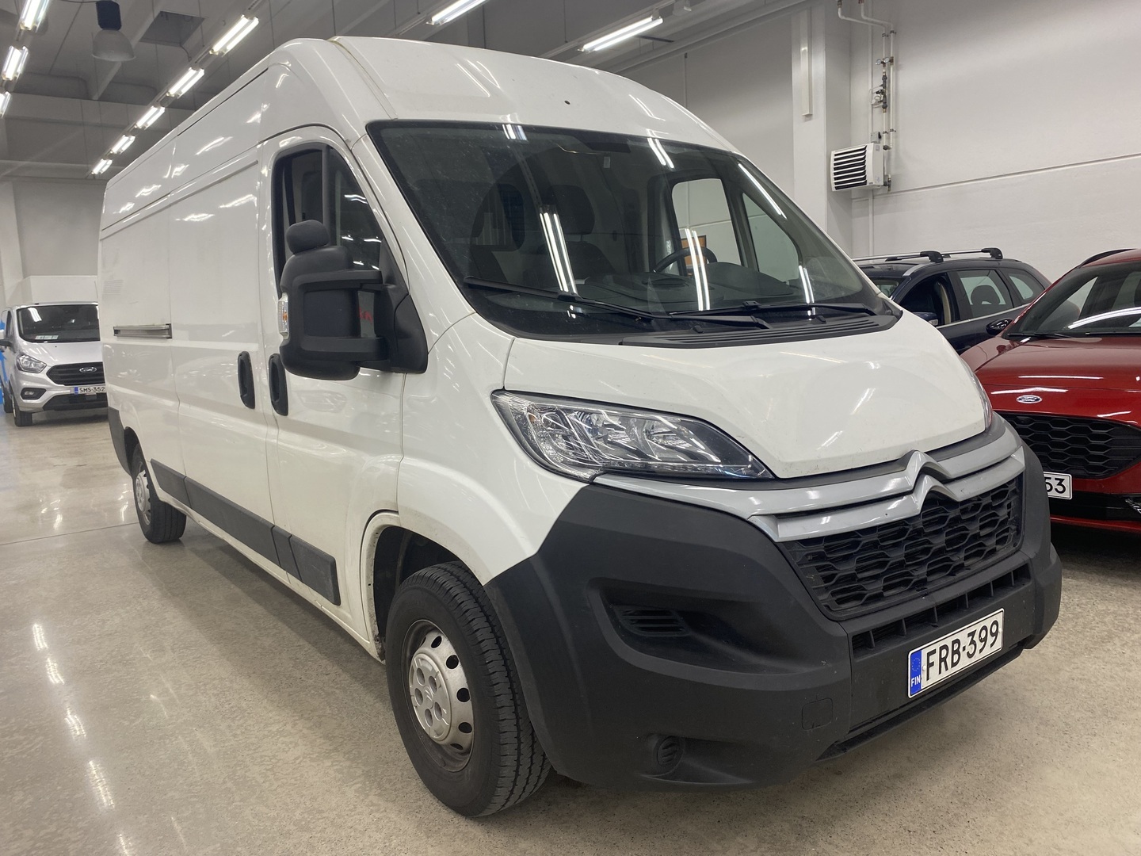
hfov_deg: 67.3
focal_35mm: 26
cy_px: 428
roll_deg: +0.8
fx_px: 857
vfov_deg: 53.1
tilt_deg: -6.1
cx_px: 570
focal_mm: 4.25
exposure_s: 1/100
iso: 100
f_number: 1.8
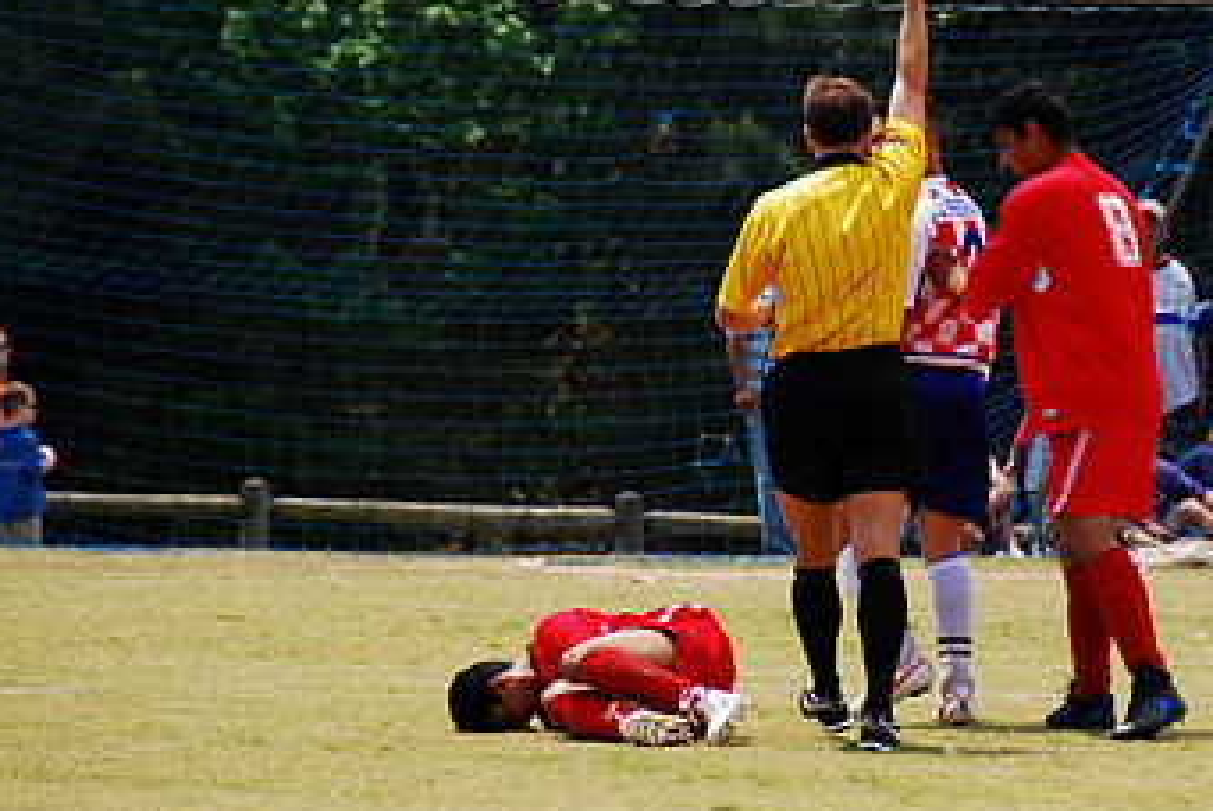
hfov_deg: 4.0
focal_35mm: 510
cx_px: 850
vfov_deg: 2.7
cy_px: 359
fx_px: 17198
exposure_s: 1/320
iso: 100
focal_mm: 200
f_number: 5.6
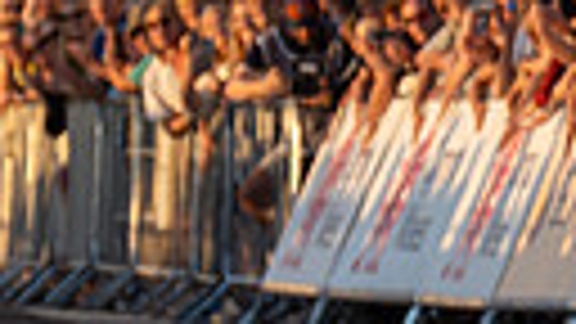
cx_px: -787
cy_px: 267
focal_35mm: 1436
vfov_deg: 0.8
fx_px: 21932
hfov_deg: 1.5
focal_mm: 200
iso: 200
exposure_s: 1/1000
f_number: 3.5
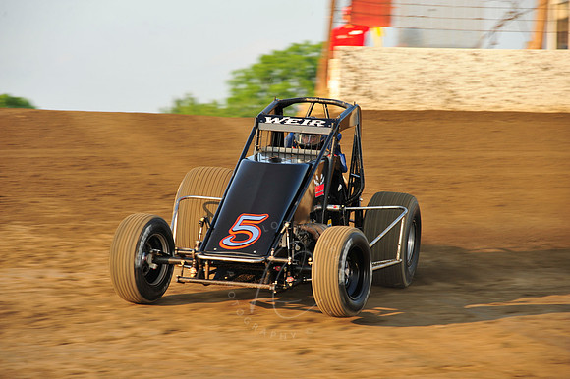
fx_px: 2927
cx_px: 285
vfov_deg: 7.4
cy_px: 190
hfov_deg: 11.1
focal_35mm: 185
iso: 400
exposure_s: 1/320
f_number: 8
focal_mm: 185
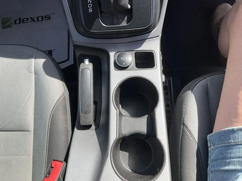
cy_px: 90
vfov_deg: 48.2
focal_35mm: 29
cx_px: 121
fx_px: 203
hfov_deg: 61.7
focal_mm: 3
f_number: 1.8
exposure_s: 1/358
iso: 25
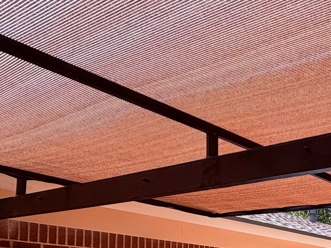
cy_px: 306
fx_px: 421
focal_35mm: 44
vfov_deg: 28.2
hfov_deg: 32.3
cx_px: 432
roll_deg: -0.6
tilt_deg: -0.8
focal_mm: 2.22
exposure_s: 1/770
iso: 40
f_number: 2.2
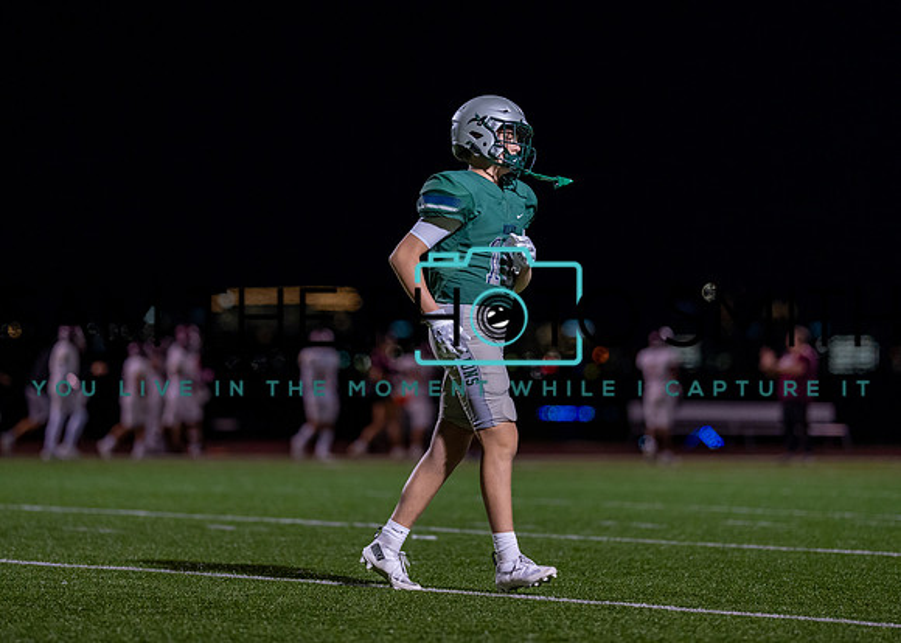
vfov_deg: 7.9
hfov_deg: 11.1
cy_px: 272
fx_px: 4655
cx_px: 449
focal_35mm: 182
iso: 1600
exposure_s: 1/1250
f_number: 1.8
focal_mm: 135
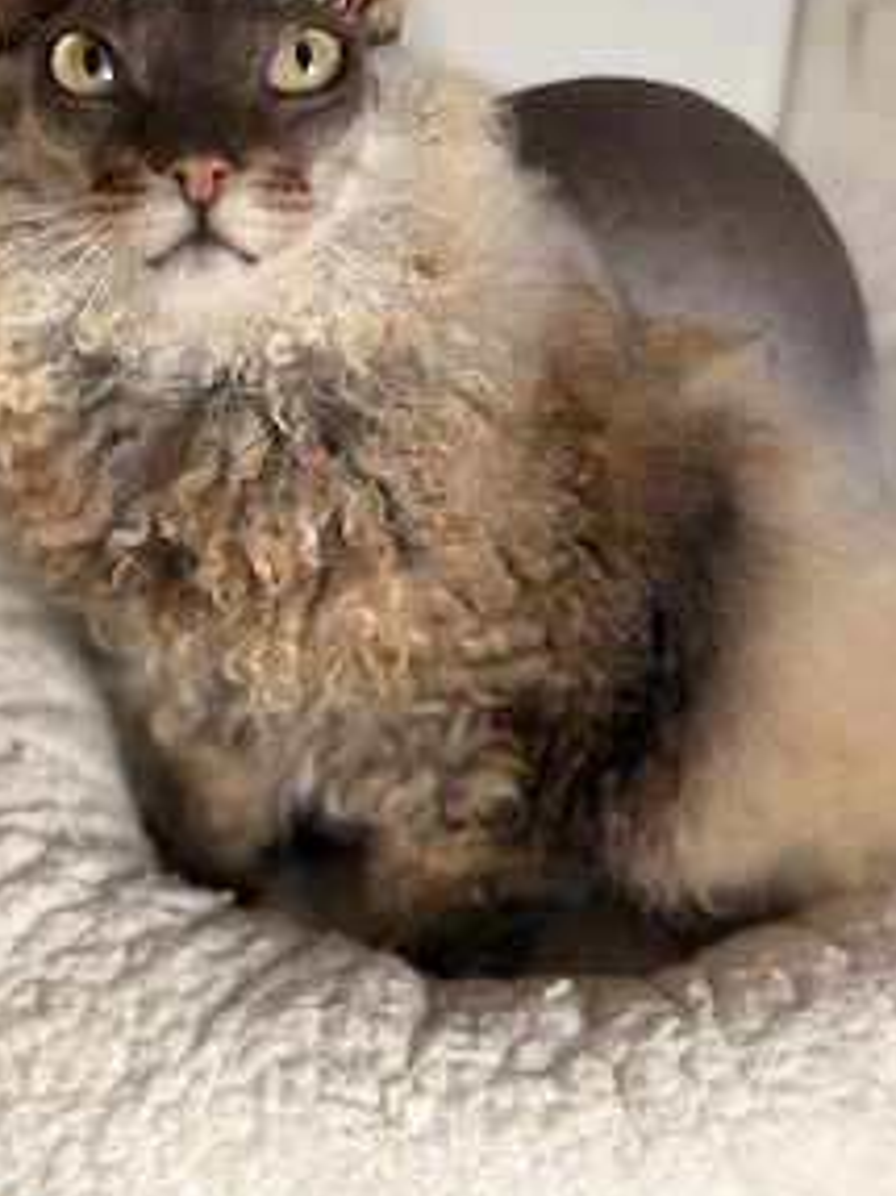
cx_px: 338
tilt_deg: -34.5
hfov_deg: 21.9
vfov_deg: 28.8
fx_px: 2314
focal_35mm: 67
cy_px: 413
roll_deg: -0.1
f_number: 1.78
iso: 125
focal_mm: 6.76
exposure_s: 1/60
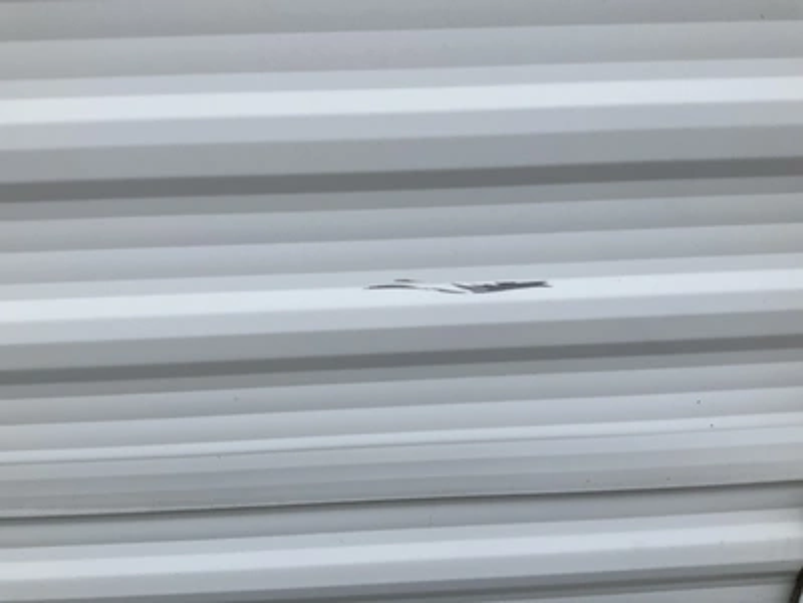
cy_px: 302
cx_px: 402
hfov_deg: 61.7
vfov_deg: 48.2
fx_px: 673
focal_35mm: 29
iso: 25
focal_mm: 3
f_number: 1.8
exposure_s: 1/1730
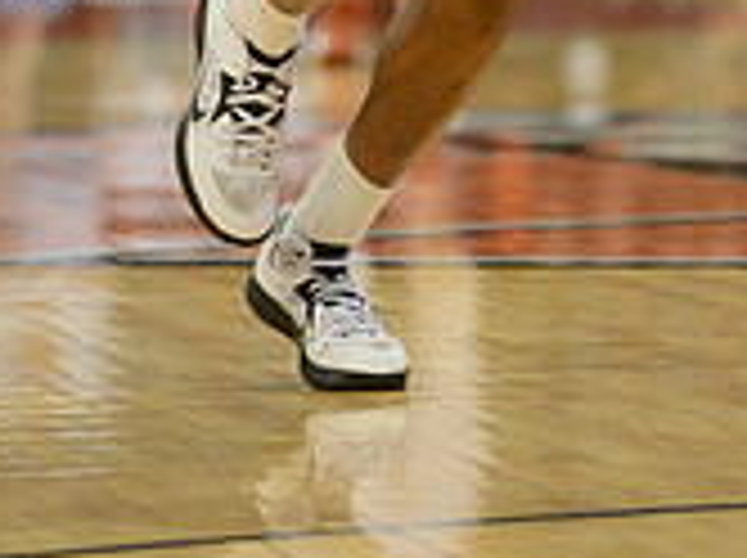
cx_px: 504
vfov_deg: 3.6
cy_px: -450
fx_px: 8727
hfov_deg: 4.9
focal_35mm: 405
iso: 2000
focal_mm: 155
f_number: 2.8
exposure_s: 1/1250
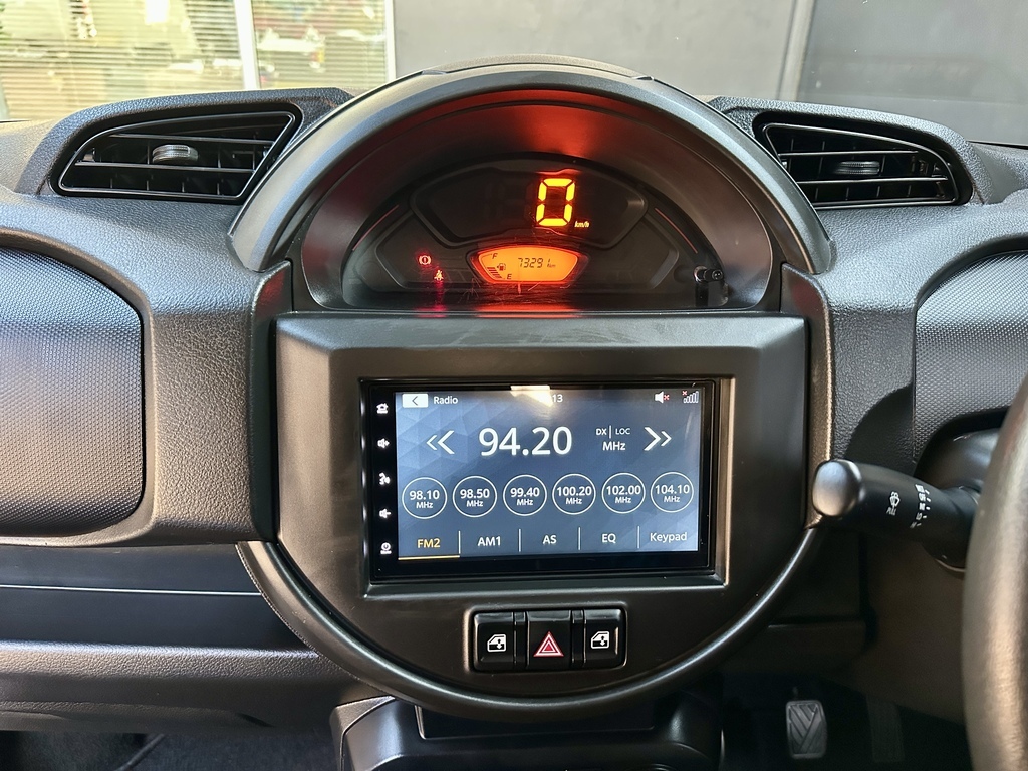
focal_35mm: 24
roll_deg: -2.6
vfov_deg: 56.8
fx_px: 713
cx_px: 514
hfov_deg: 71.6
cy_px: 386
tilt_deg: -26.8
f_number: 1.78
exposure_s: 1/55
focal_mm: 6.86
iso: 1000
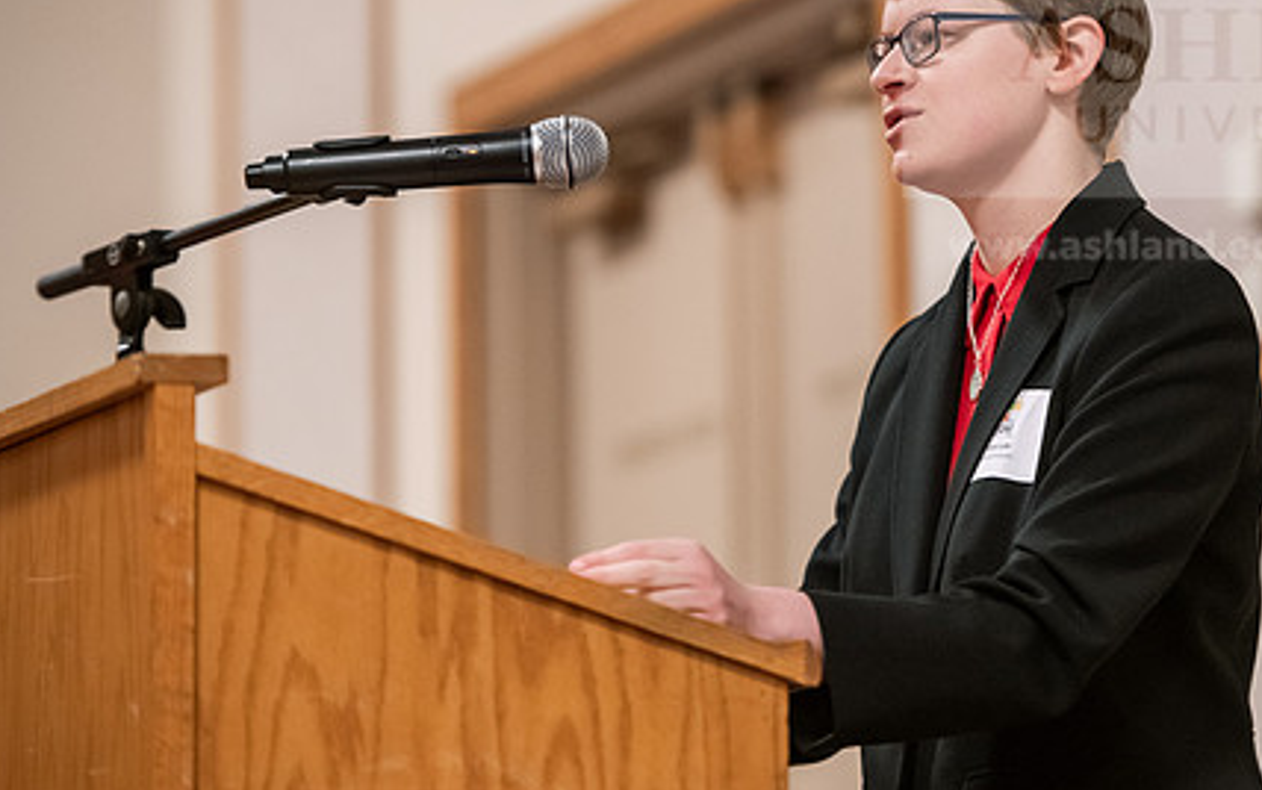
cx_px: 814
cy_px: 308
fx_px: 7123
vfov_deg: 6.3
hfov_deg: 10.1
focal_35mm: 207
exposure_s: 1/160
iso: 4000
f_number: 2.8
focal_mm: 150
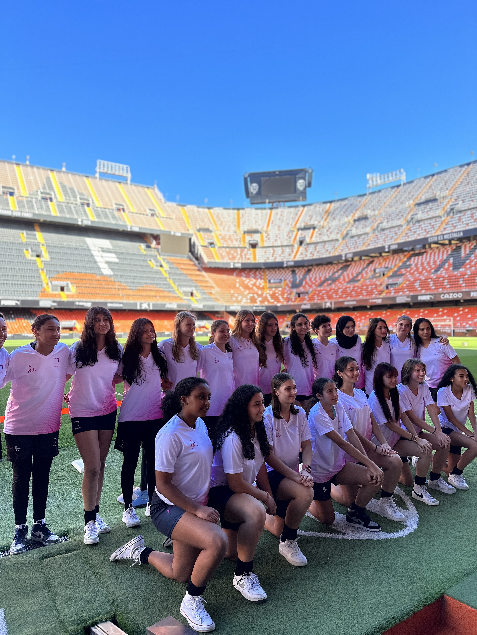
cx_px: 238
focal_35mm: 24
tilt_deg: +0.2
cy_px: 318
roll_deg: -0.2
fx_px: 441
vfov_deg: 71.6
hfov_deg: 56.8
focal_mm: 6.86
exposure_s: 1/887
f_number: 1.78
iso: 80
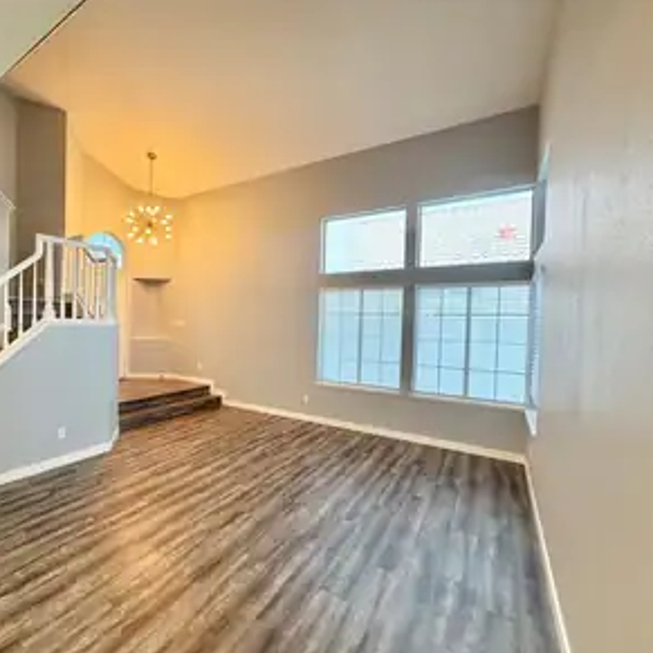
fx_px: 363
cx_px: 229
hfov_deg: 81.7
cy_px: 328
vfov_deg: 84.0
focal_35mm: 17
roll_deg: -1.0
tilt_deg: -1.4
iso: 250
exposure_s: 1/60
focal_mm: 2.22
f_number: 2.2
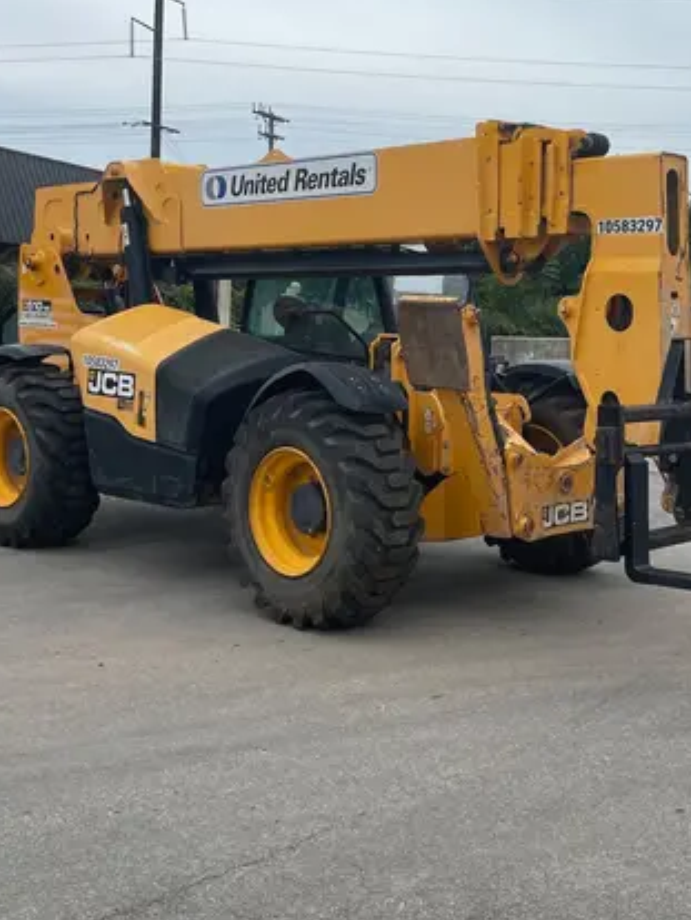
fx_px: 1223
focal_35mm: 46
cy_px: 366
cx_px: 522
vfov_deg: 41.0
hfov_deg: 31.0
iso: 32
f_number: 1.6
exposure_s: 1/3205
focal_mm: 4.2
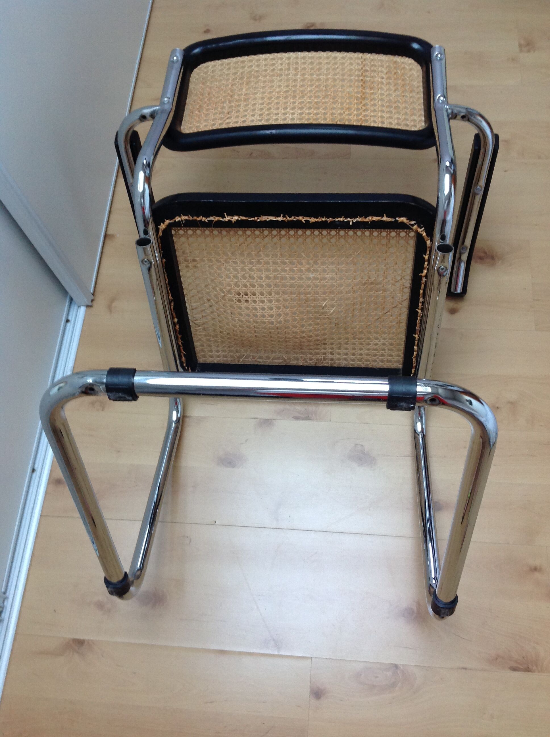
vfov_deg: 52.7
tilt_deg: -66.6
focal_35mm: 35
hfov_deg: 40.6
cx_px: 275
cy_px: 368
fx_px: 743
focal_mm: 4.28
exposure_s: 1/15
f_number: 2.4
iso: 100
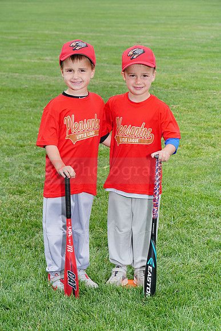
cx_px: 110
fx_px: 948
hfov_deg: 13.3
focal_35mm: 103
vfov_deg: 19.8
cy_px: 166
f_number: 9
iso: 200
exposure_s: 1/250
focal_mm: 103
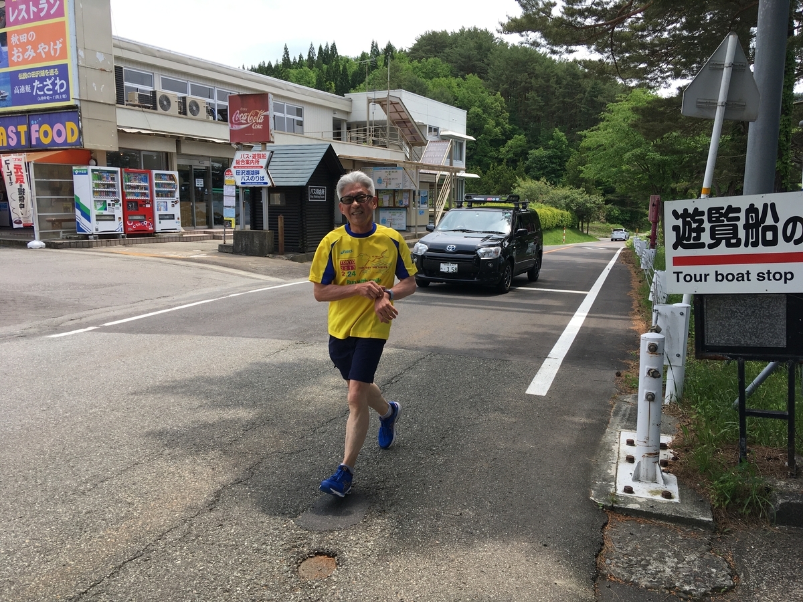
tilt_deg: -9.5
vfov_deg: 48.2
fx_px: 673
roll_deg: -2.4
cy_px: 301
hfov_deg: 61.7
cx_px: 402
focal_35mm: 29
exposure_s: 1/615
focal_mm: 4.15
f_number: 2.2
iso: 25
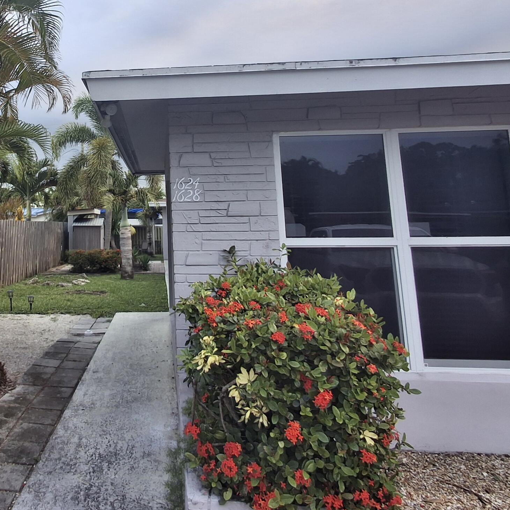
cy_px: 152
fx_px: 483
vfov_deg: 54.0
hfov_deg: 52.7
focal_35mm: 29
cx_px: 116
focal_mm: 1.64
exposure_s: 1/159
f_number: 2.2
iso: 40
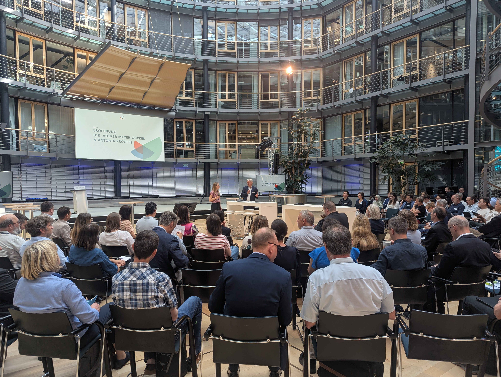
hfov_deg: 71.5
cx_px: 250
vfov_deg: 56.9
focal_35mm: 24
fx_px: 348
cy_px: 188
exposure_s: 1/100
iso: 51
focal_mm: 6.81
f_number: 1.85
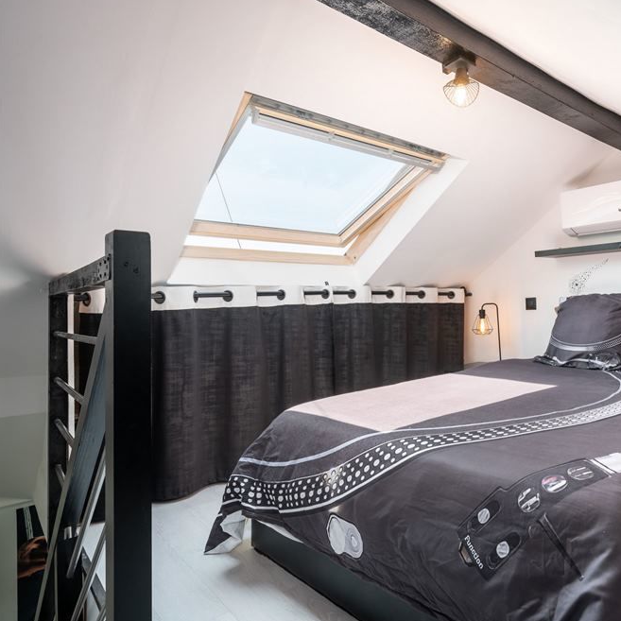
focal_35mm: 22
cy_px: 308
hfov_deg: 65.2
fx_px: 447
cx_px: 470
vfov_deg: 69.6
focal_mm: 17
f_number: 9
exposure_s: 1/3
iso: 100
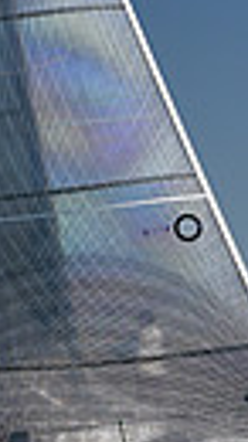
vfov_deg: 6.6
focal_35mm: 327
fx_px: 3828
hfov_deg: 3.7
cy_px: 24
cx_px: 131
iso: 250
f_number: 5
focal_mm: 70
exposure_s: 1/800
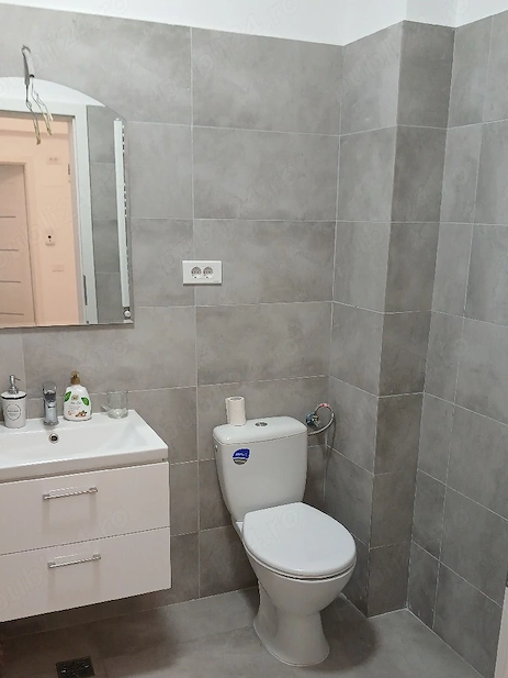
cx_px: 272
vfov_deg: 52.2
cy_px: 415
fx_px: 685
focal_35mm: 35
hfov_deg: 40.7
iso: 160
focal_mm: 3.98
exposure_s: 1/50.3
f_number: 1.8
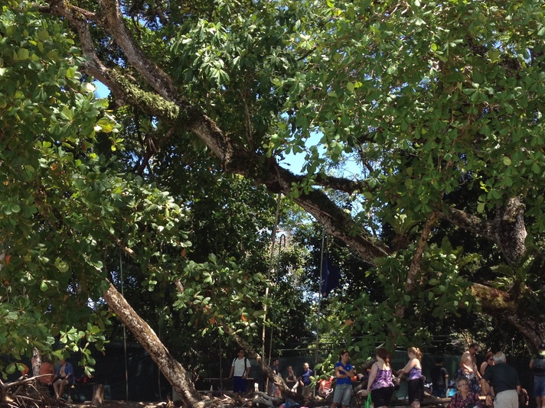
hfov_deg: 32.7
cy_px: 333
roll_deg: -0.3
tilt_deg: +3.5
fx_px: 929
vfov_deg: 24.4
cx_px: 300
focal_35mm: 59
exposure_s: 1/476
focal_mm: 4.28
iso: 50
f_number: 2.4
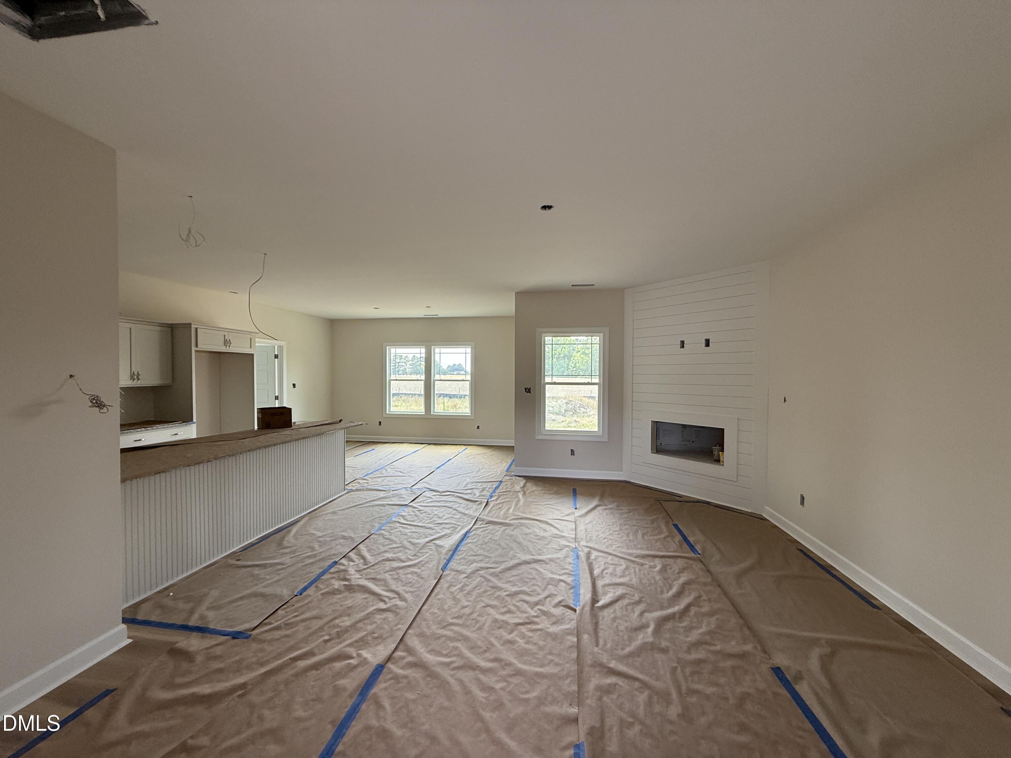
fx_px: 409
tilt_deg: +0.1
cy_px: 379
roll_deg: -0.6
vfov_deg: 85.7
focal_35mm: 14
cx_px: 506
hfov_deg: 102.1
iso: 80
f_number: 2.2
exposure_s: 1/99
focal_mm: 2.22
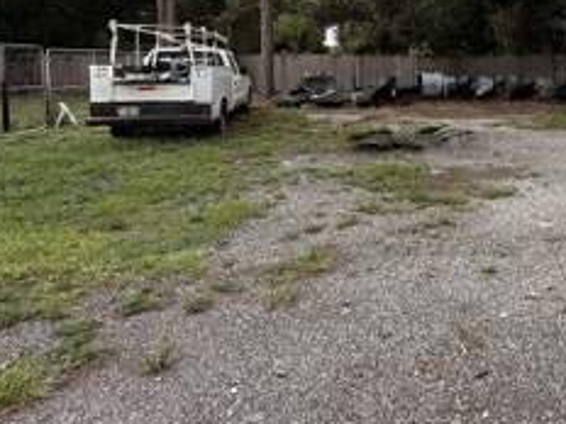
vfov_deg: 46.1
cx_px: 454
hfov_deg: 57.1
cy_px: 95
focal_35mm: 29
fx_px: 474
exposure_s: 1/142
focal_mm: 2.22
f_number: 2.2
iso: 64
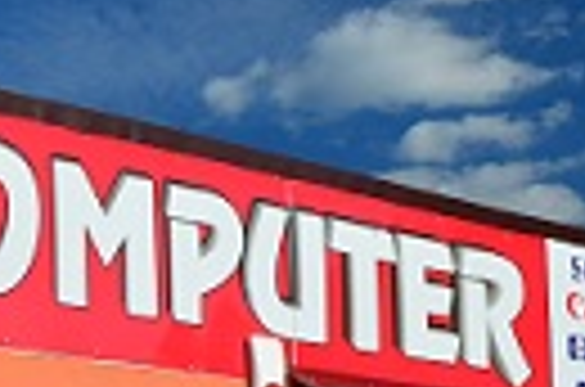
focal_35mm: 100
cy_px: 554
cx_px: -119
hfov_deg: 19.3
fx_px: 1621
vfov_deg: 13.0
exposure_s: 1/500
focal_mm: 22
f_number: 11
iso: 500
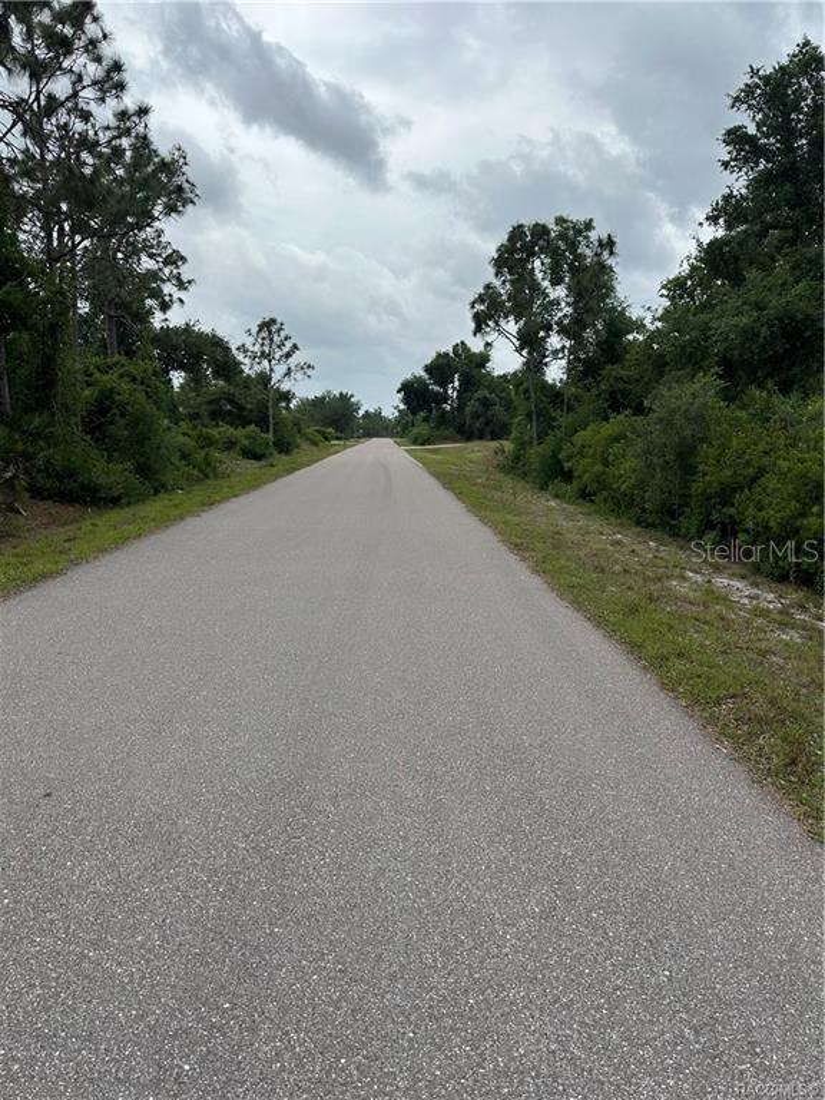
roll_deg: -0.9
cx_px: 412
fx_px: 763
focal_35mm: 24
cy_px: 550
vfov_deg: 71.6
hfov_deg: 56.8
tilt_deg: -9.6
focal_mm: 6.86
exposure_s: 1/5000
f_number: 1.78
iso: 80
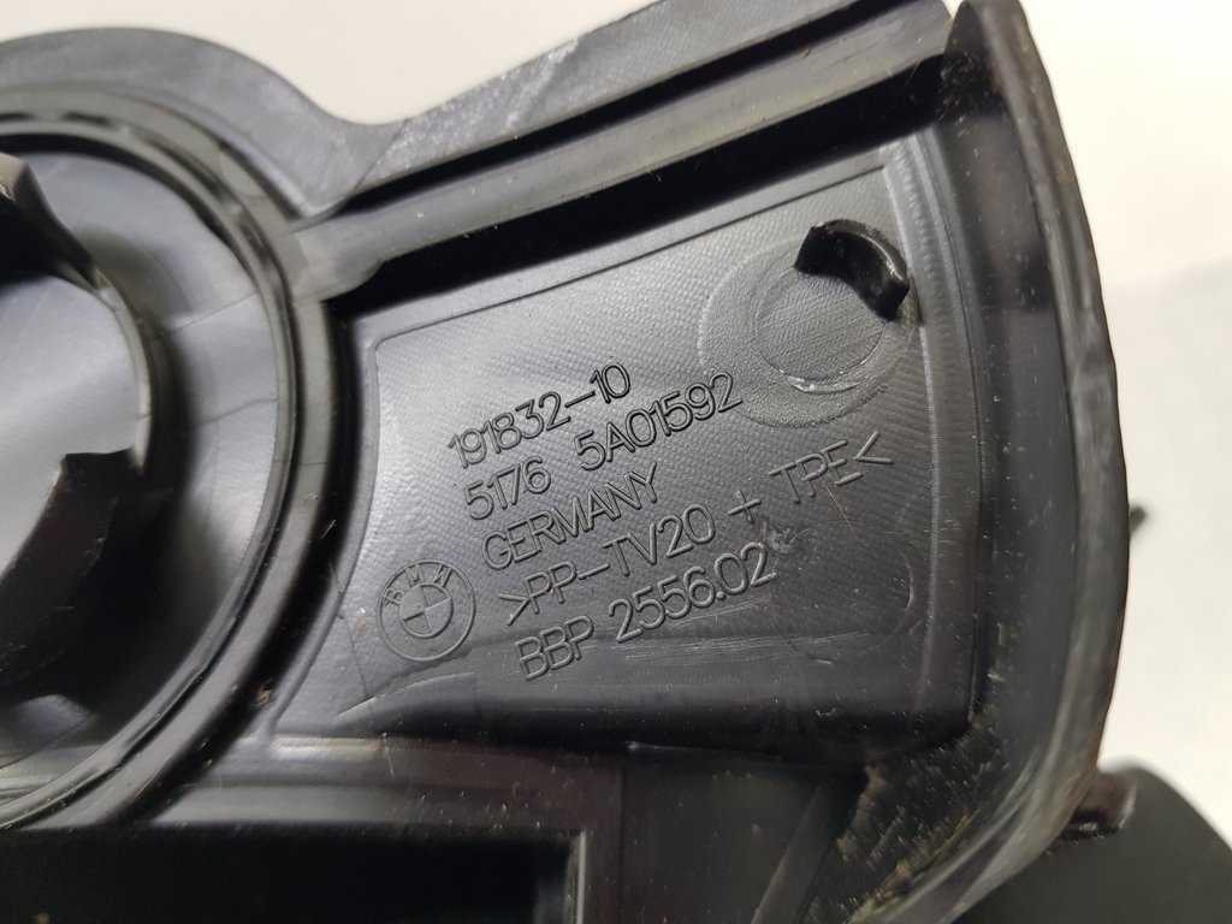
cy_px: 462
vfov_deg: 53.1
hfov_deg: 67.3
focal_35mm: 26
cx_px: 616
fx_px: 925
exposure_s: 1/100
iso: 100
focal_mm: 4.2
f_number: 1.7
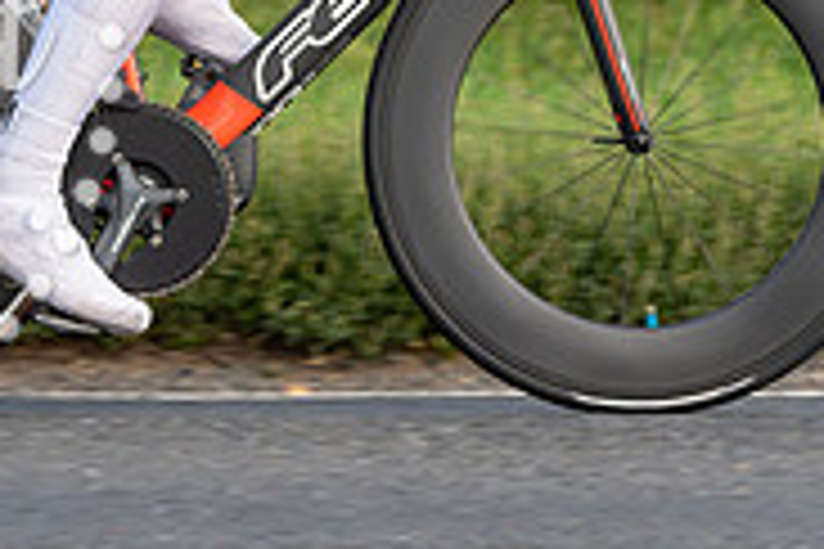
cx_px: 401
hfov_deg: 8.4
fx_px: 5584
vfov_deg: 5.6
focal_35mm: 244
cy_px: -187
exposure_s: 1/640
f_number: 4
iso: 200
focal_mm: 74
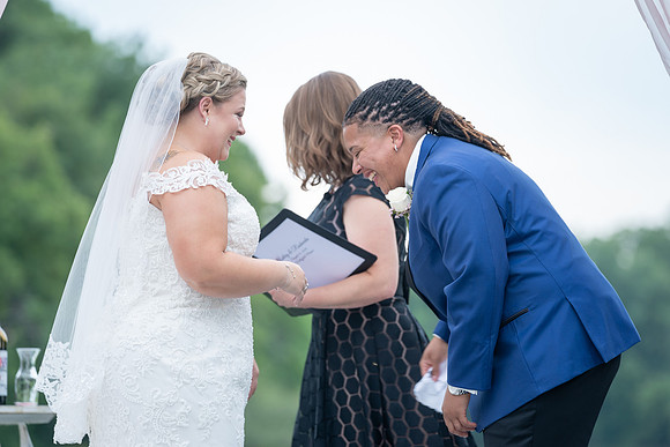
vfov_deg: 6.3
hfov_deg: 9.4
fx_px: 4093
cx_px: 369
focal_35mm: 220
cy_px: 212
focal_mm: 198
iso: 160
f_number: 4
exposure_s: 1/200
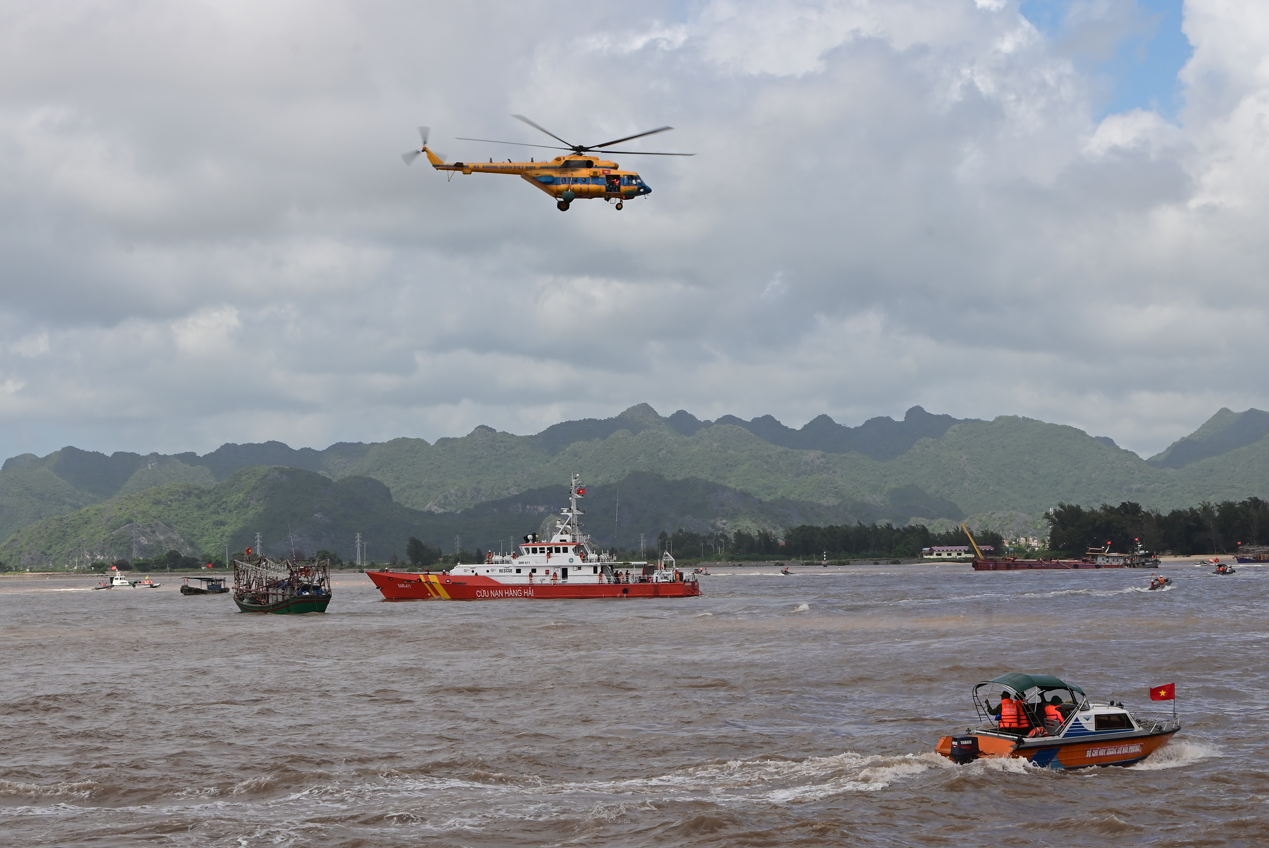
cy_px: 424
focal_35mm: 78
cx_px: 634
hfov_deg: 26.0
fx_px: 2752
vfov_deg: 17.5
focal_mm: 52
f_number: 18
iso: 160
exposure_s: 1/200
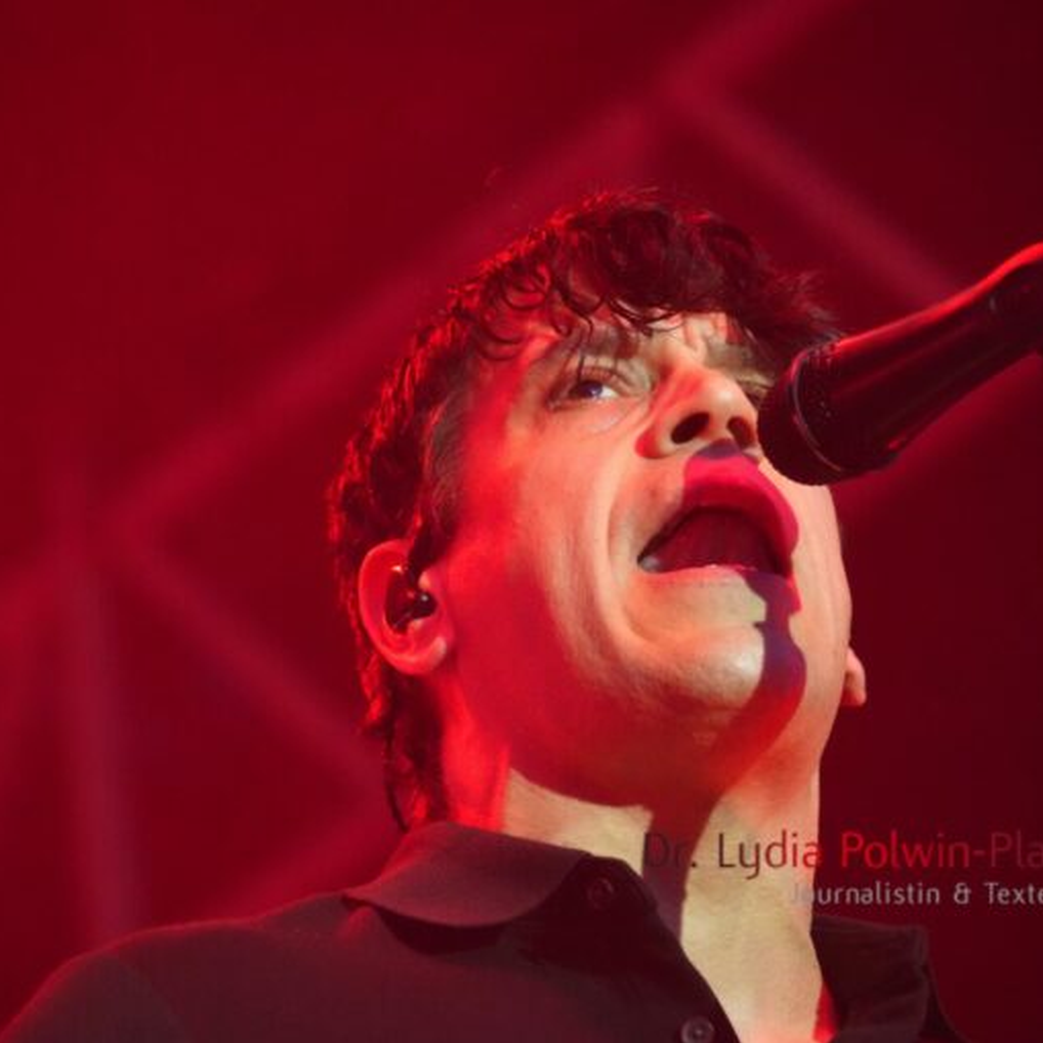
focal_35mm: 352
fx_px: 11987
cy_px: 523
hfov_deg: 5.0
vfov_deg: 5.0
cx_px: 447
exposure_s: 1/200
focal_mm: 183
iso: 6400
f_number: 6.3
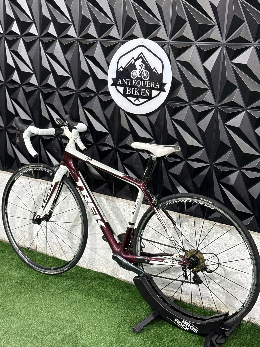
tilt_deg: -12.8
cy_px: 174
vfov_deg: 39.7
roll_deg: -4.2
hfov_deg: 30.3
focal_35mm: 48
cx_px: 130
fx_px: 481
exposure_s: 1/60
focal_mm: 6.76
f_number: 1.78
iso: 160
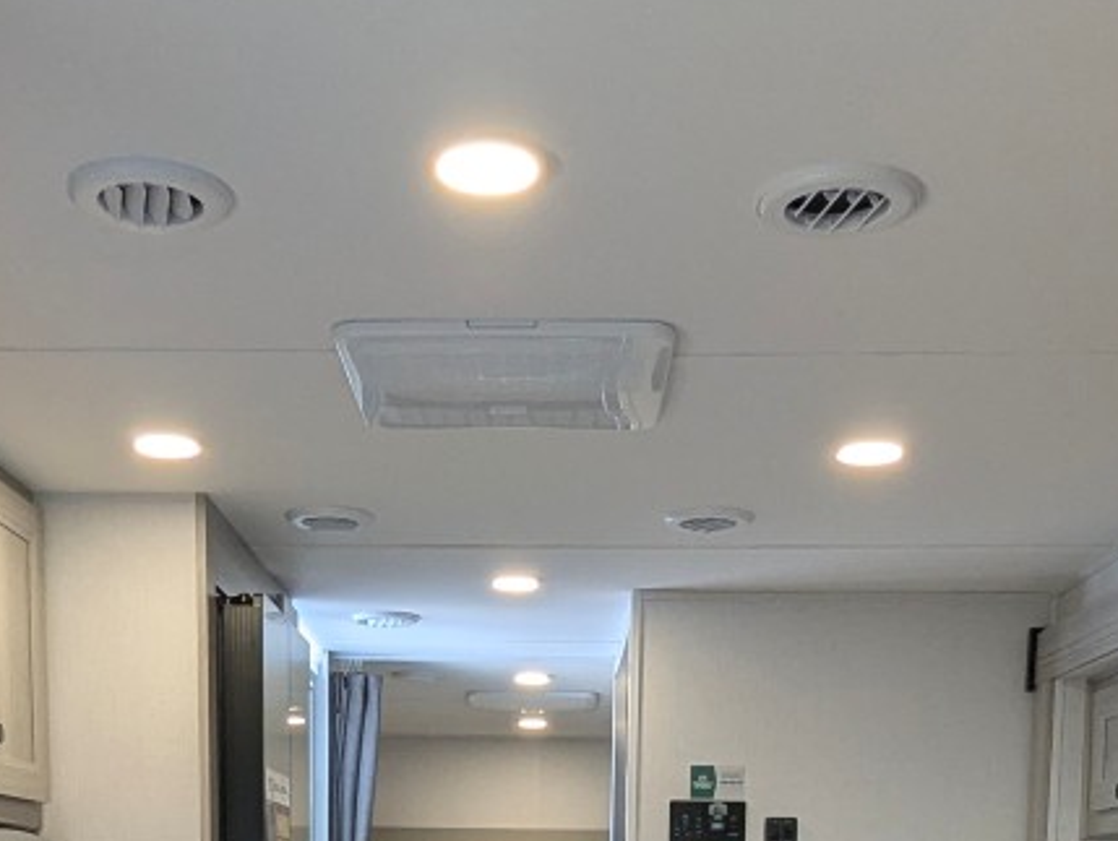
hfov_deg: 36.7
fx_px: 1682
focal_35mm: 52
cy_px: 1101
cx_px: 509
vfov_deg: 24.4
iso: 110
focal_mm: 2.35
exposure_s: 1/40.3
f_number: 2.2
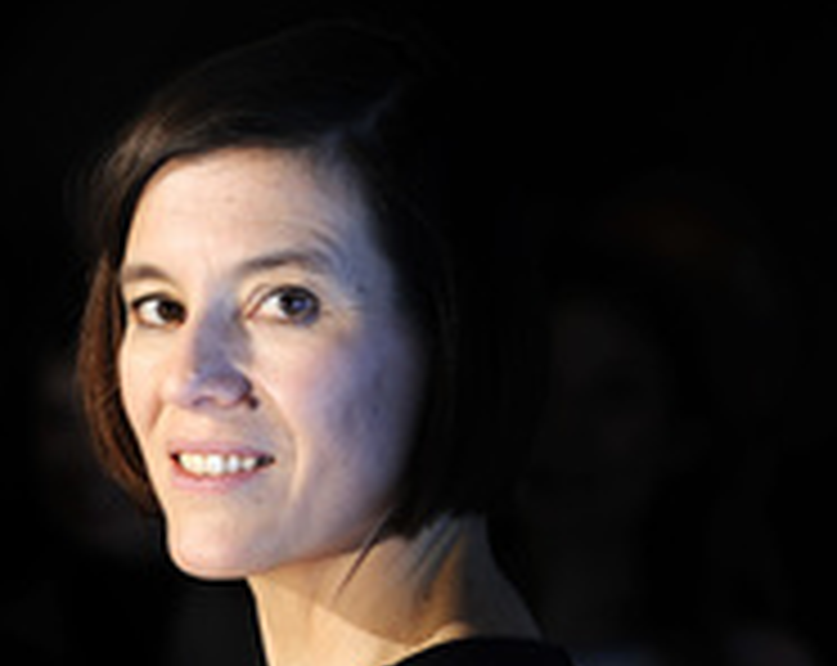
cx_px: -110
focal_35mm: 456
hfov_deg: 4.2
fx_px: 11272
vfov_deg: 3.4
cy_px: 644
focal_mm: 200
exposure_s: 1/320
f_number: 6.3
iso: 200
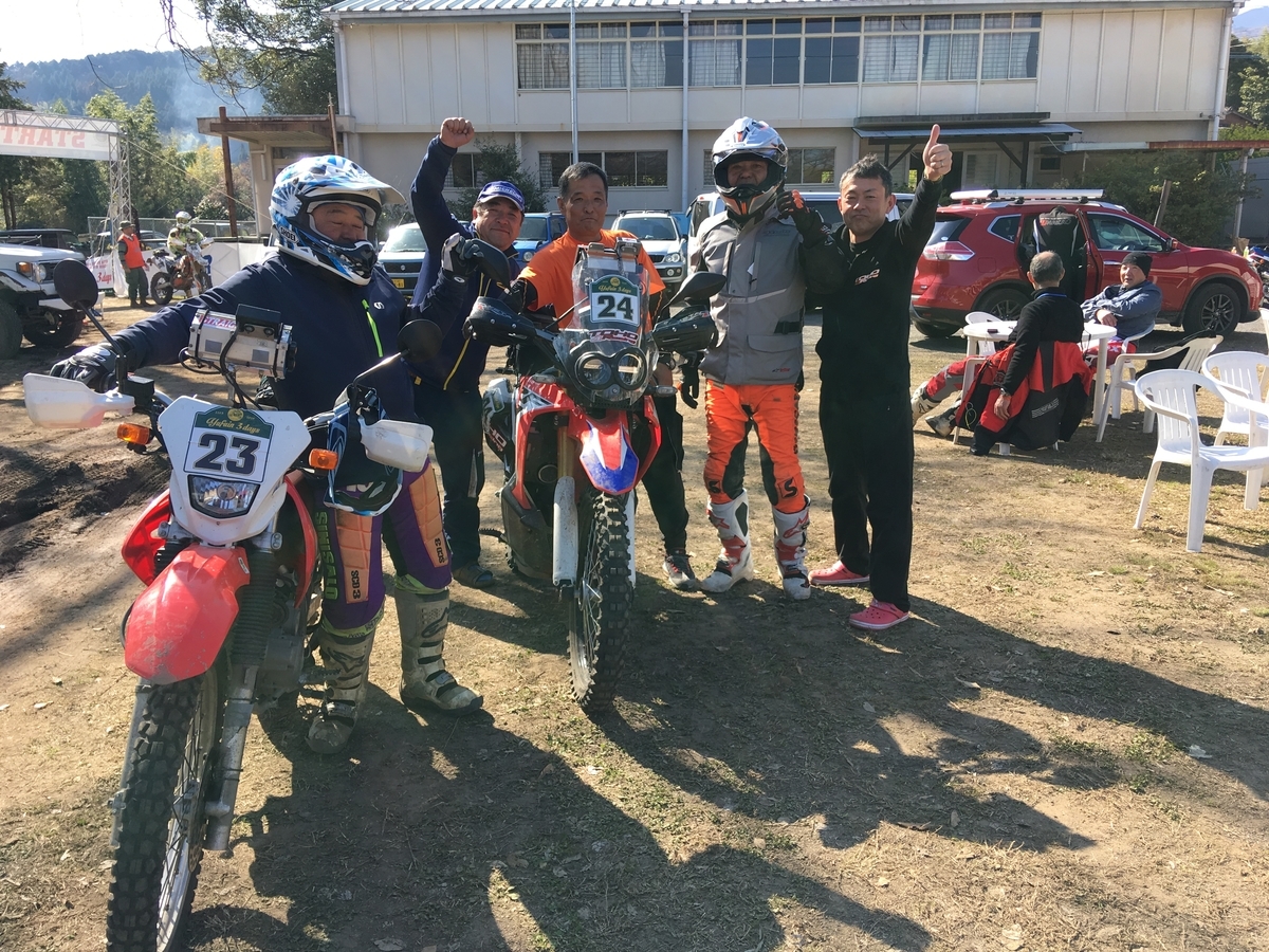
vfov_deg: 48.2
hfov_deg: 61.7
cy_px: 476
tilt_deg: -13.3
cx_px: 634
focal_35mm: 29
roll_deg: +0.6
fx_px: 1063
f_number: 2.2
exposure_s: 1/420
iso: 25
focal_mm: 4.15
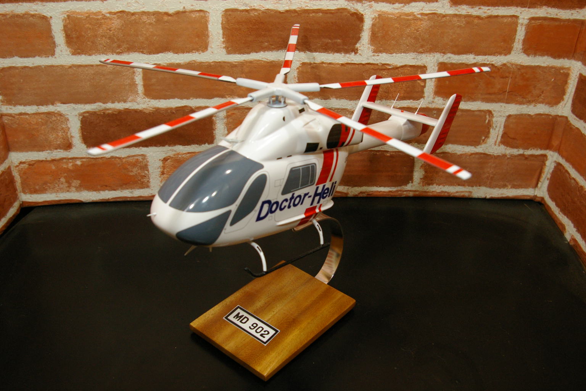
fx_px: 635
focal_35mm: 39
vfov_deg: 34.2
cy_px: 196
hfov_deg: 49.6
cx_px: 293
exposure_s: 1/30
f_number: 5.6
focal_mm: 26
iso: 800
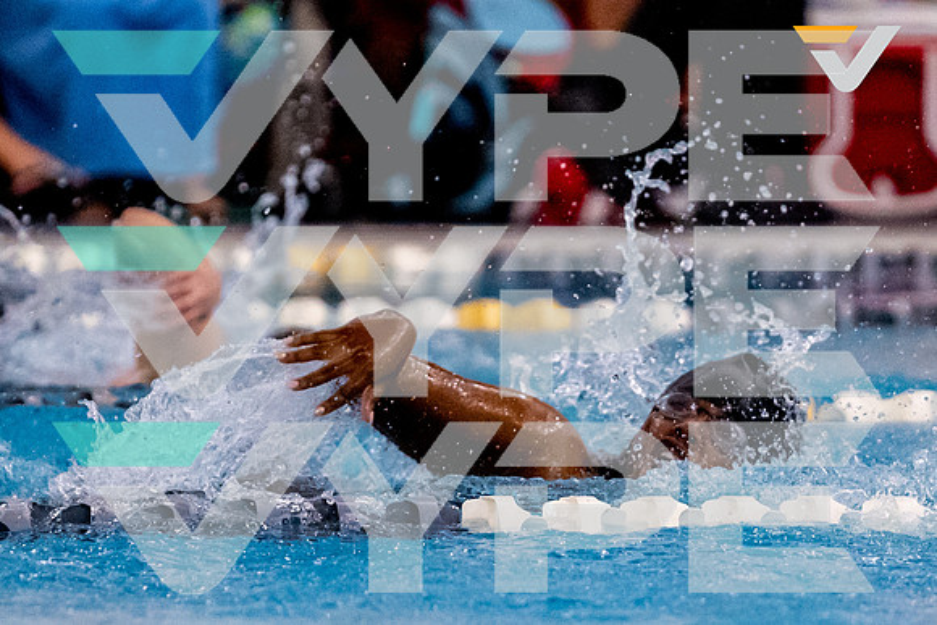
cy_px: 382
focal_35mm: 496
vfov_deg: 2.8
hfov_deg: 4.2
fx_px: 12918
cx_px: 567
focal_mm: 200
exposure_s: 1/1600
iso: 6400
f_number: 2.8
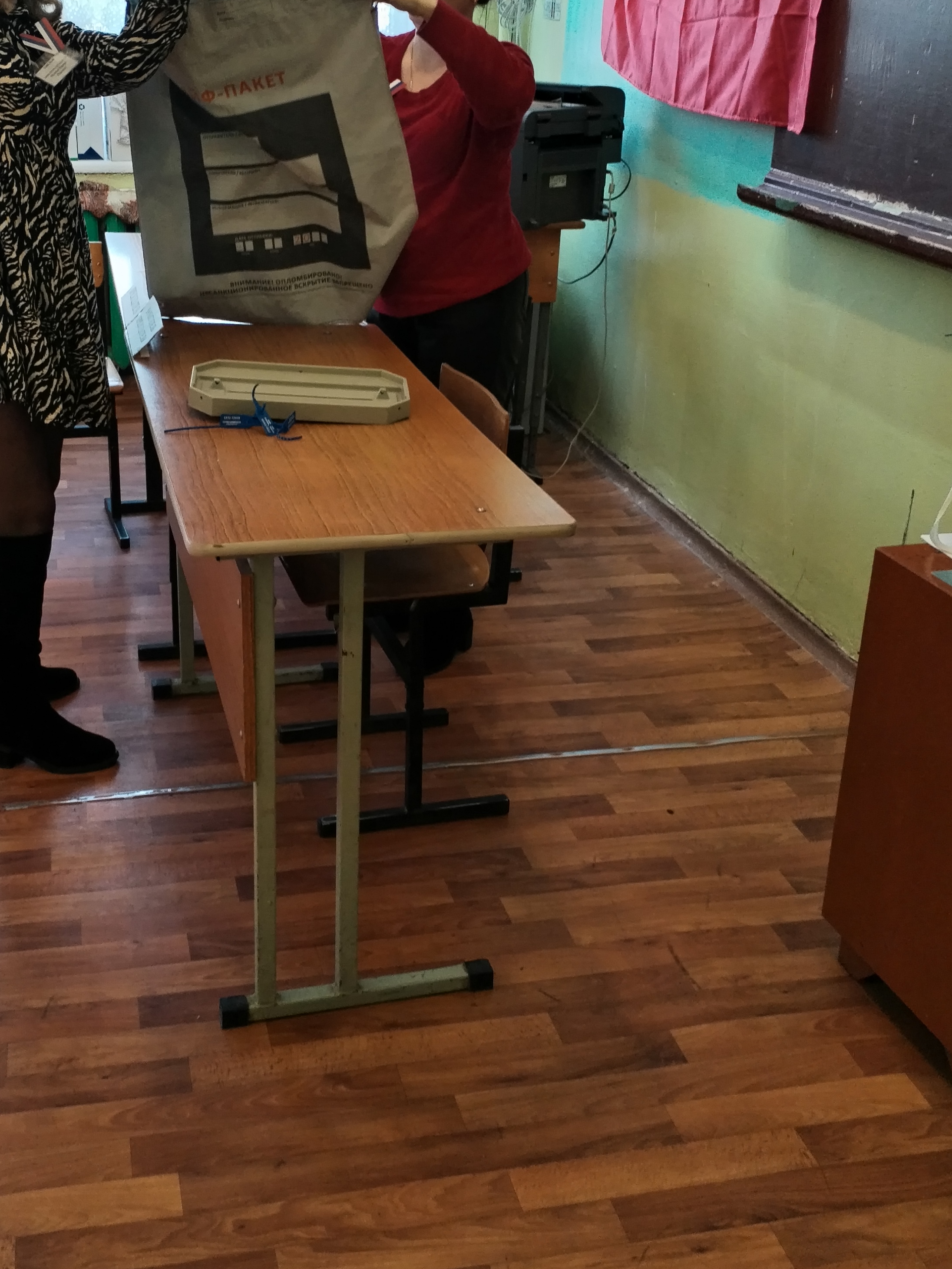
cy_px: 548
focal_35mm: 41
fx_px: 1503
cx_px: 363
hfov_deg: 35.0
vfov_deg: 45.7
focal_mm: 4.75
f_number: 1.8
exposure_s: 1/33.3
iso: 198
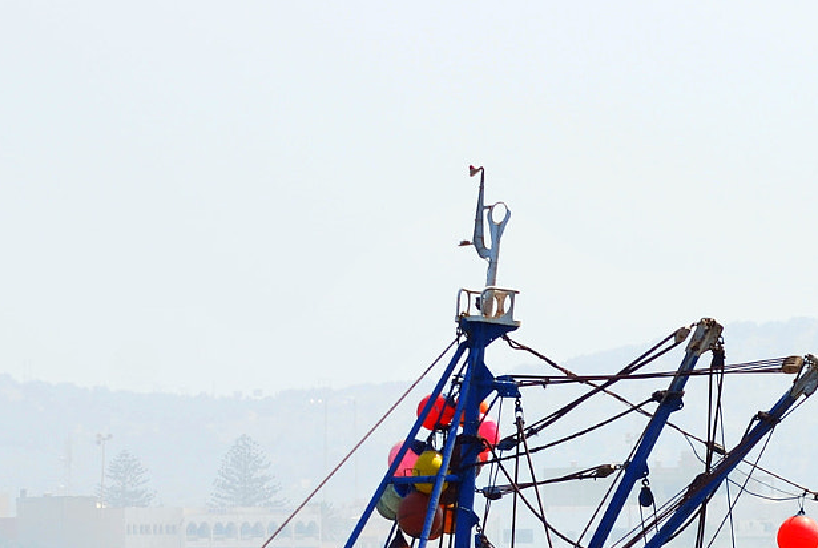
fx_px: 9762
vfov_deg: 3.2
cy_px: 699
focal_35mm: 429
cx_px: 653
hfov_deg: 4.8
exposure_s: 1/500
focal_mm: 110
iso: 100
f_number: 5.6
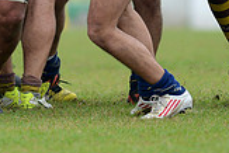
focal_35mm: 1492
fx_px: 9499
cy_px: -93
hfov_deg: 1.4
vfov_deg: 0.9
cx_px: -101
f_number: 4
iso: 800
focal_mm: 420
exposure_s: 1/1000
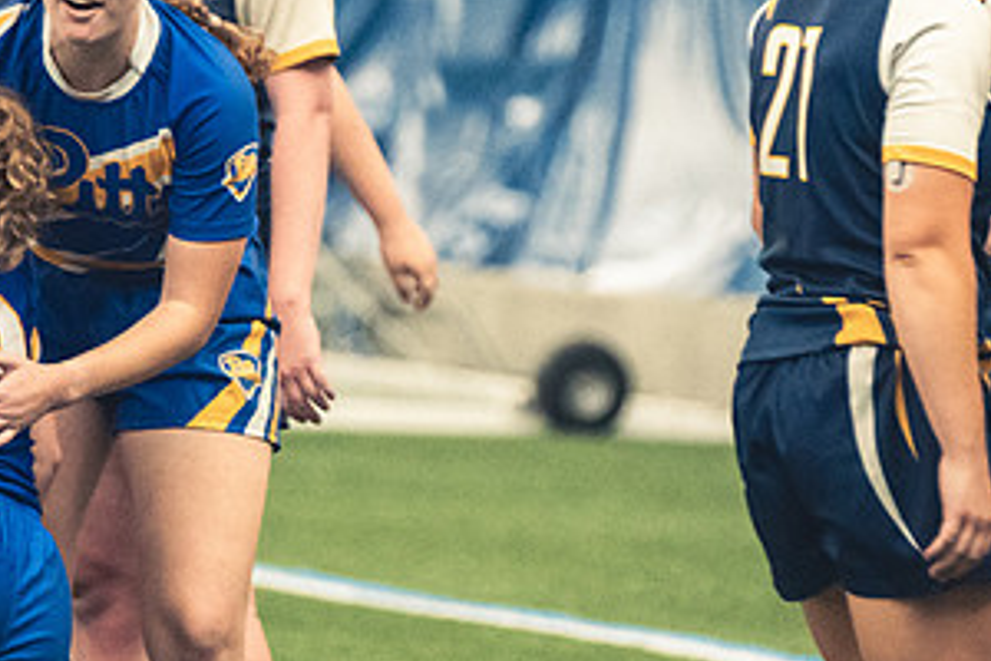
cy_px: 334
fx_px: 15167
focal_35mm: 551
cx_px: 439
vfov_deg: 2.5
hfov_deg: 3.7
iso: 12800
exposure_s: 1/500
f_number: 2.8
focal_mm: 190
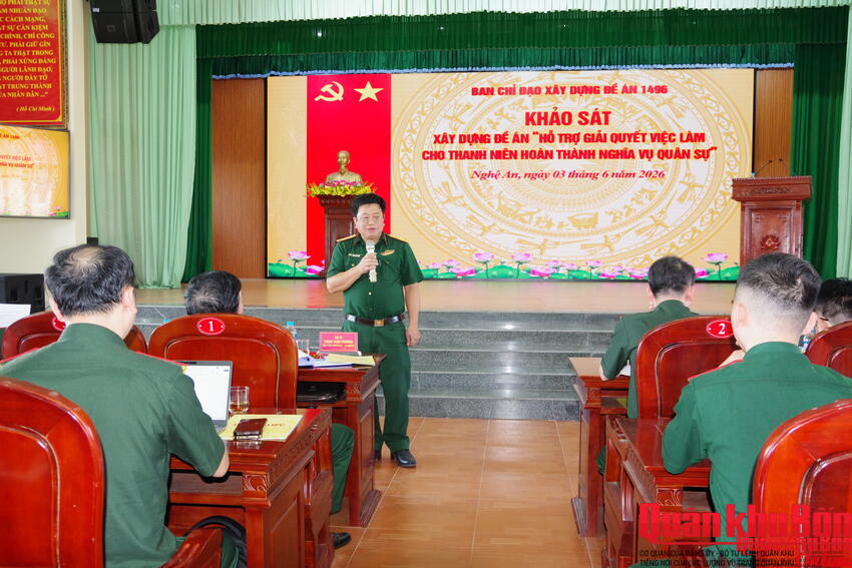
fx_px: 734
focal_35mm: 31
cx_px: 426
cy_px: 284
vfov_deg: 42.3
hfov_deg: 60.3
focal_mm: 21
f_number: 7.1
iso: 1600
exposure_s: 1/50
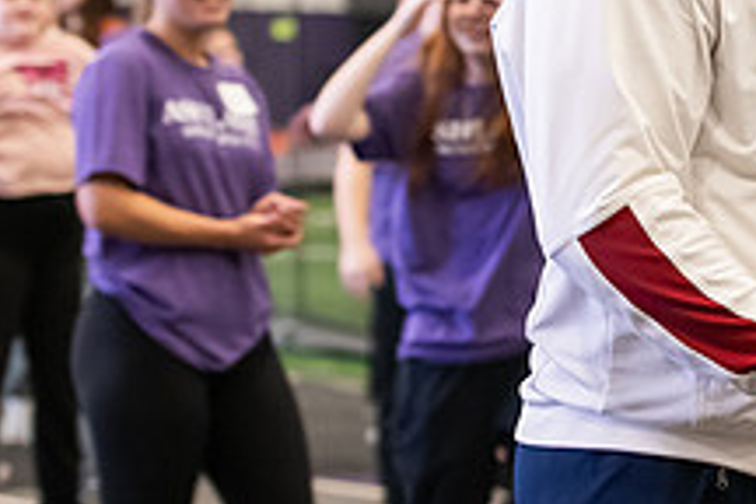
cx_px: 816
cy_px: 72
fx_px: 3948
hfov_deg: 10.8
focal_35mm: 188
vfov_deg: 7.3
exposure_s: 1/200
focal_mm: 70
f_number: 3.5
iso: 3200
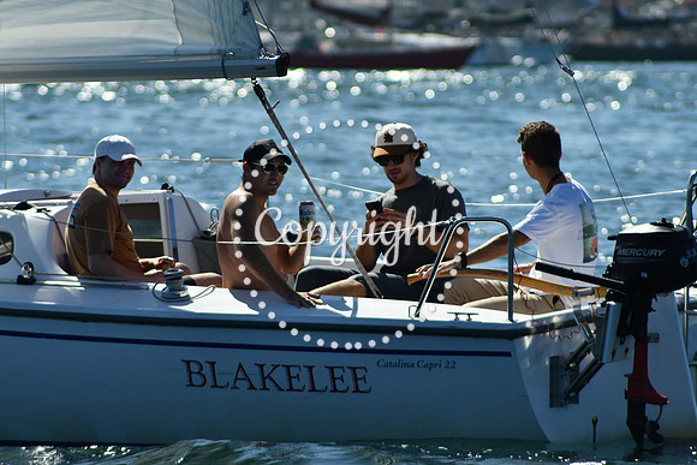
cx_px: 348
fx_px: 8714
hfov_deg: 4.6
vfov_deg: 3.1
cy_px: 232
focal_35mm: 450
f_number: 6.3
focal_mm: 300
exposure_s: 1/1250
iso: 200
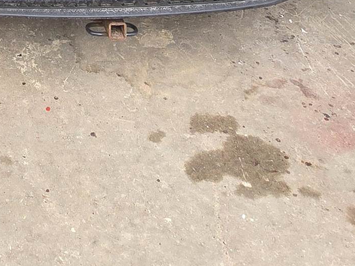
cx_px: -71
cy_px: -313
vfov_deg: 16.6
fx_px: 584
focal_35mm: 57
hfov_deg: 29.2
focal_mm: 2.2
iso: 100
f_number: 2.2
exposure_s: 1/359
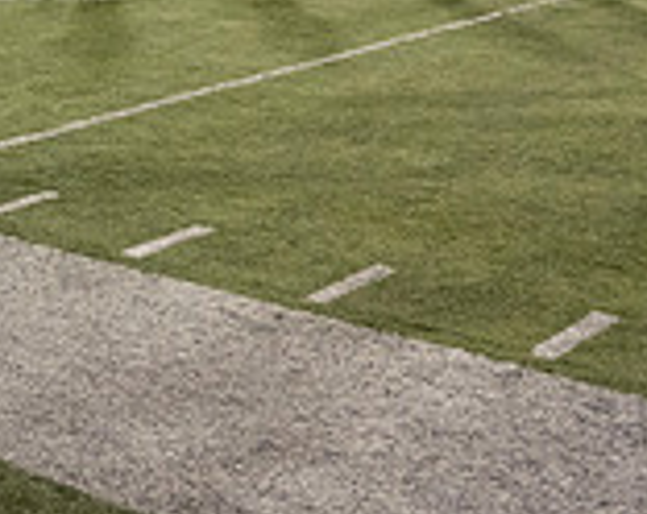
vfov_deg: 16.9
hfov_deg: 21.6
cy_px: -197
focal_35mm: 84
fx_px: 1604
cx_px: -66
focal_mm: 24
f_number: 4
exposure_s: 1/500
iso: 2500
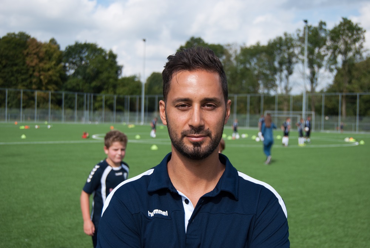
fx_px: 586
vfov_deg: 23.8
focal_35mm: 57
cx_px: 185
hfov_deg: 35.0
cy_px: 124
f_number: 4.8
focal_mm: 38
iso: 100
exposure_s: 1/500
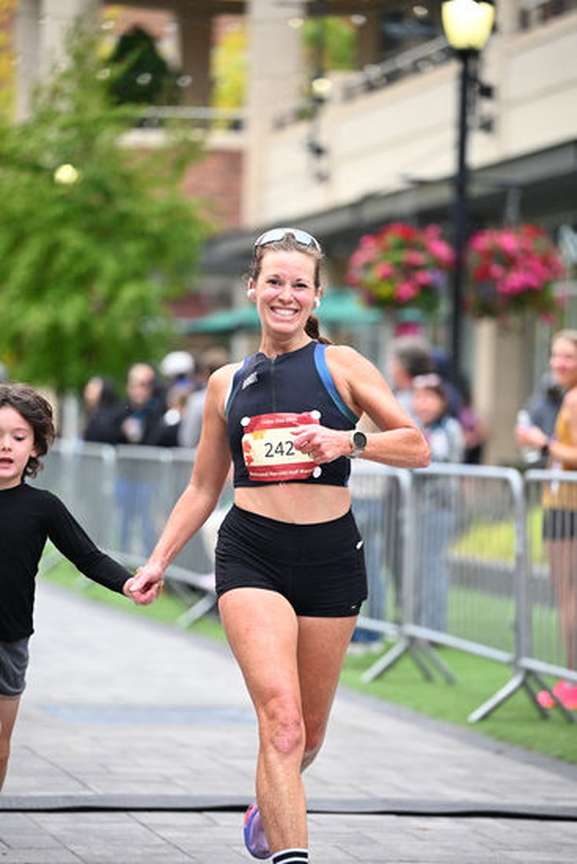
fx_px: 3243
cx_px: 288
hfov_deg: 10.2
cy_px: 432
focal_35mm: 135
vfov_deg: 15.2
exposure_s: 1/1600
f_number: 2.8
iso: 1250
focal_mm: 135
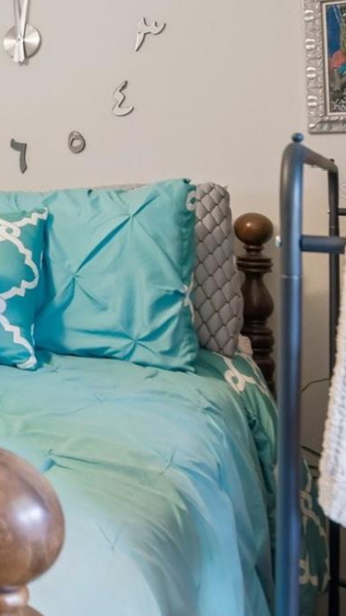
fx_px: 734
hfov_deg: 18.8
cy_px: 190
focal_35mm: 45
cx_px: -312
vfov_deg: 44.6
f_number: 8
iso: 400
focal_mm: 18
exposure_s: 1/4
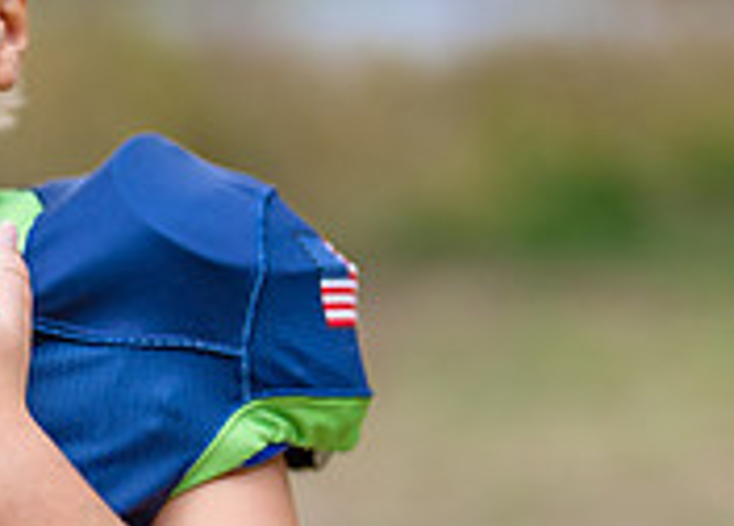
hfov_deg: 10.3
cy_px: 359
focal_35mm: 191
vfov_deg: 7.5
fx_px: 3985
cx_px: -178
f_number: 1.2
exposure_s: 1/1250
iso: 100
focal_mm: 50
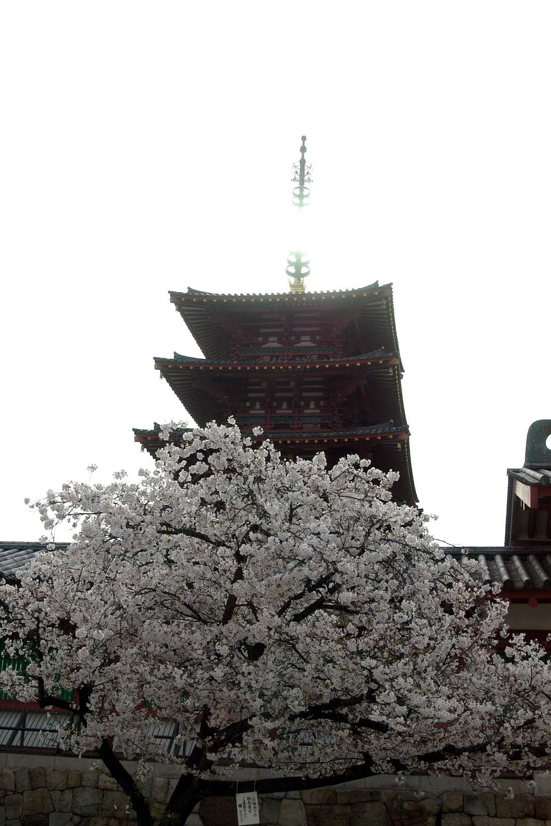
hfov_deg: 31.9
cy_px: 413
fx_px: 964
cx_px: 276
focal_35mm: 42
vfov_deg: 46.4
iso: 800
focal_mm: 28
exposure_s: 1/4000
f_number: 4.5
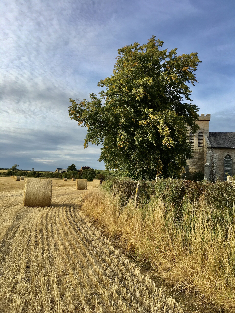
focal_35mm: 29
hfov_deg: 48.2
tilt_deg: +5.5
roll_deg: -2.4
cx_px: 118
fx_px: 262
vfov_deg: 61.7
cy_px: 156
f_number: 2.2
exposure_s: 1/601
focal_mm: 4.15
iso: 25
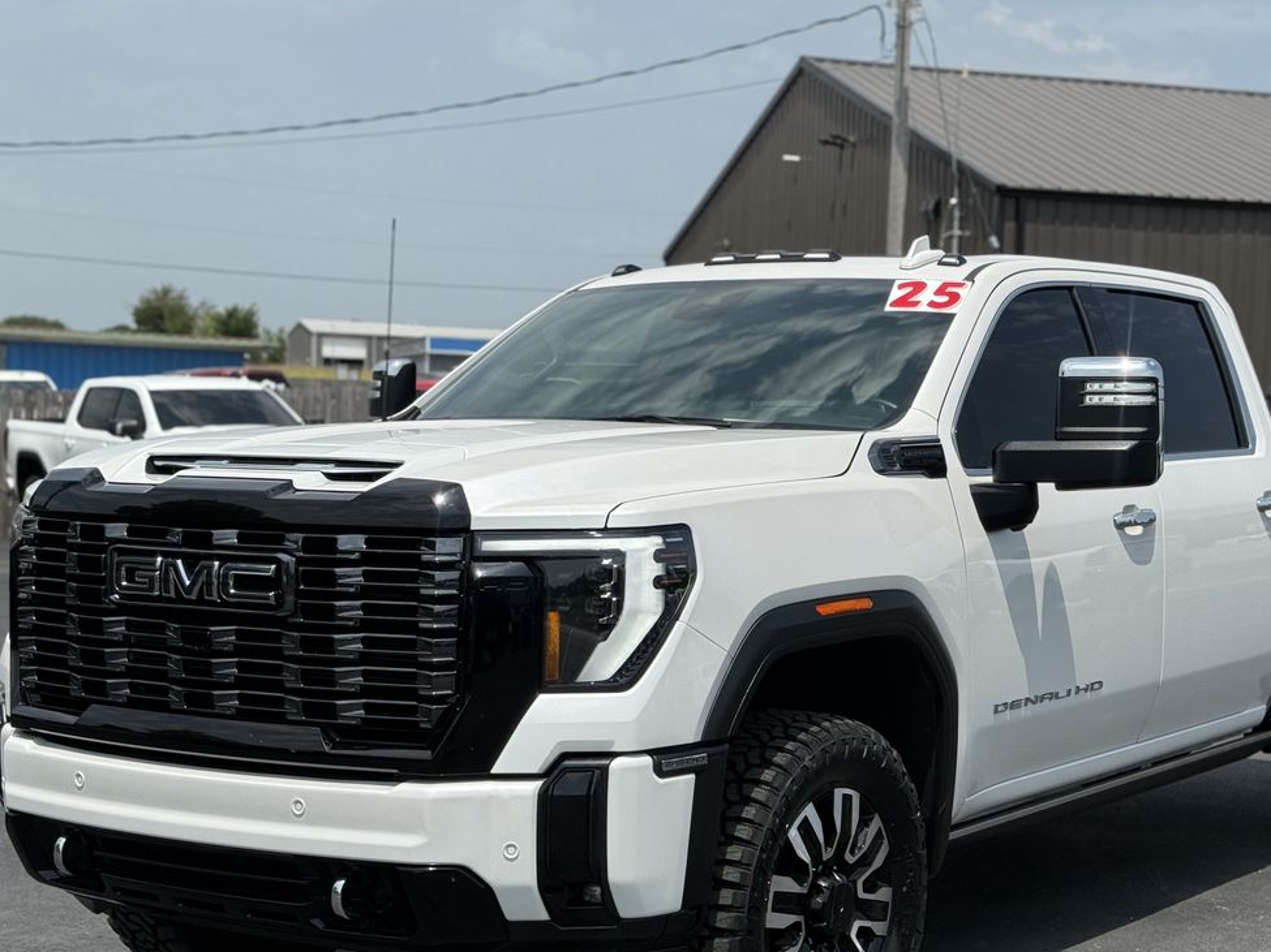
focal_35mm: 63
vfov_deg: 23.2
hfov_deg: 30.6
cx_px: 770
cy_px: 617
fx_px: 2313
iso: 80
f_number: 1.78
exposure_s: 1/7874
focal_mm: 6.76
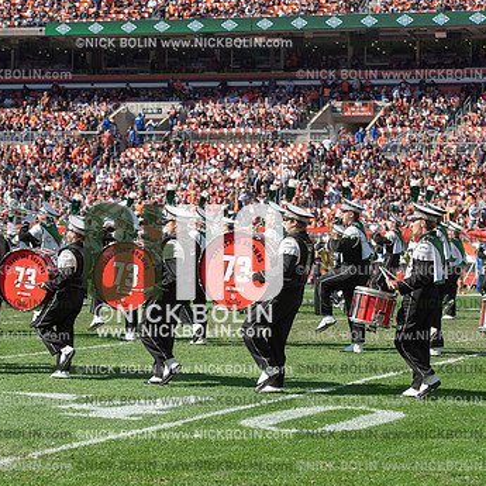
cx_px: 183
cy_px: 271
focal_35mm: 100
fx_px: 1588
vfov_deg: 17.4
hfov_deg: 17.4
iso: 400
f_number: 5
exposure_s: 1/2000
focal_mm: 70
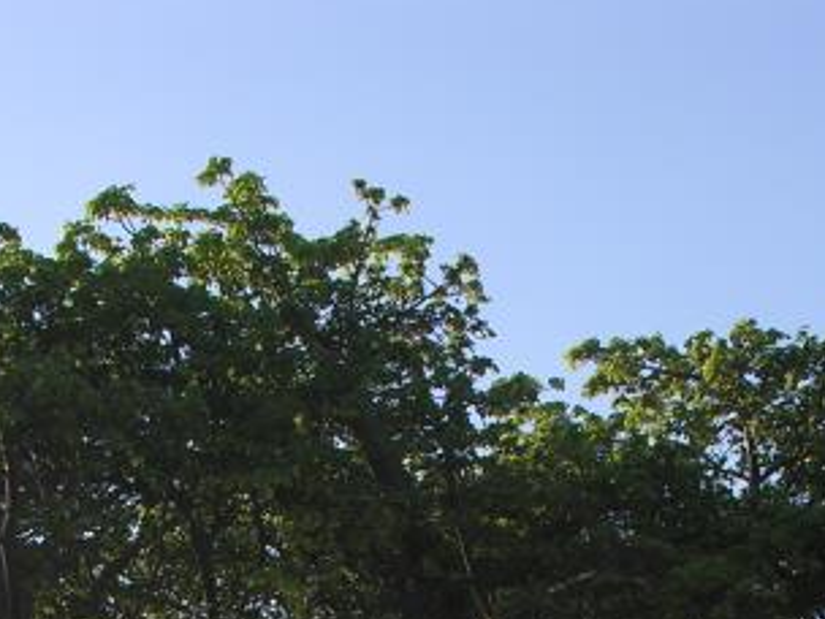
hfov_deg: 16.7
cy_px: 1026
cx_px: 423
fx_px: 2812
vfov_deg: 11.8
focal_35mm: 118
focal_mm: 8.9
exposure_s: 1/176
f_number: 5.6
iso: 50
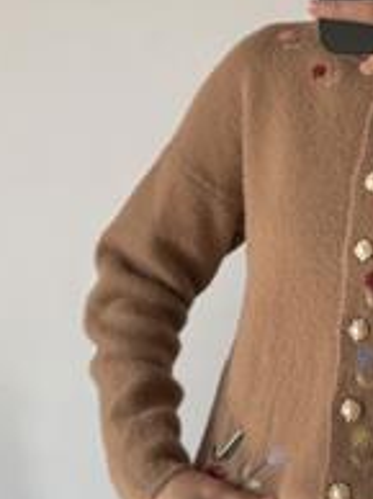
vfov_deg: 28.4
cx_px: 378
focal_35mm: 66
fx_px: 950
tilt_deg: -23.6
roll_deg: +0.7
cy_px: 58
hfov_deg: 21.4
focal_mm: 6.76
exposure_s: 1/121
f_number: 1.78
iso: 100
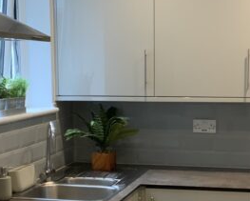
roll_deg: -0.9
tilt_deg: -6.1
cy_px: 136
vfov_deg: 17.8
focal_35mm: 86
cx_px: 163
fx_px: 637
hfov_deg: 22.1
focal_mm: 3
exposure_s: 1/50
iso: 100
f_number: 1.8
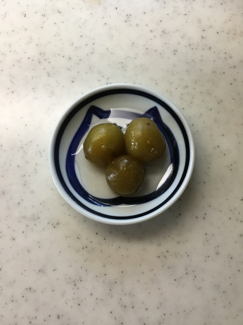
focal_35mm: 31
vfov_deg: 58.4
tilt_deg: -76.0
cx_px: 122
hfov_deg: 45.4
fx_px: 290
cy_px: 162
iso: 40
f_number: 2.4
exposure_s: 1/30
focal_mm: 3.3
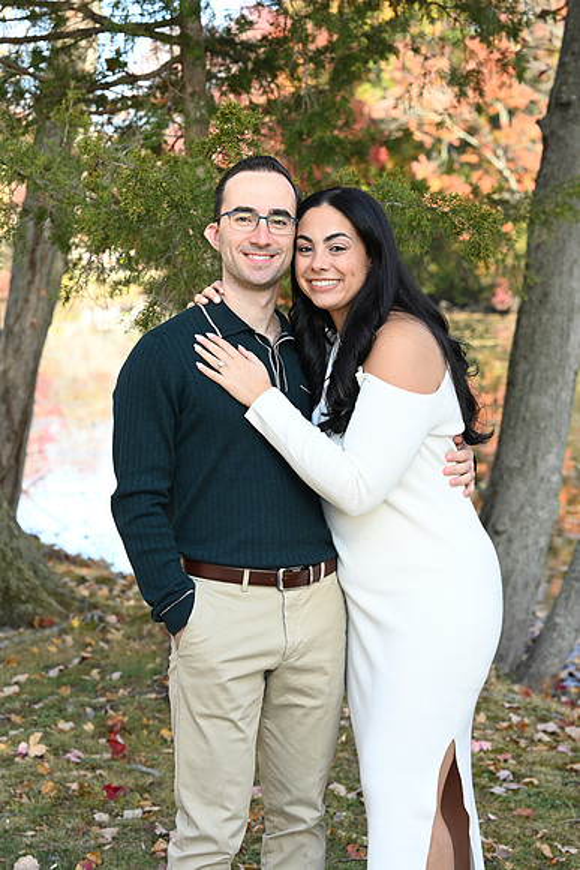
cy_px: 435
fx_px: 2053
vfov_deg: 23.9
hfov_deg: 16.1
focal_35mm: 85
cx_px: 290
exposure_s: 1/160
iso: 320
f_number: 6.3
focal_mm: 85
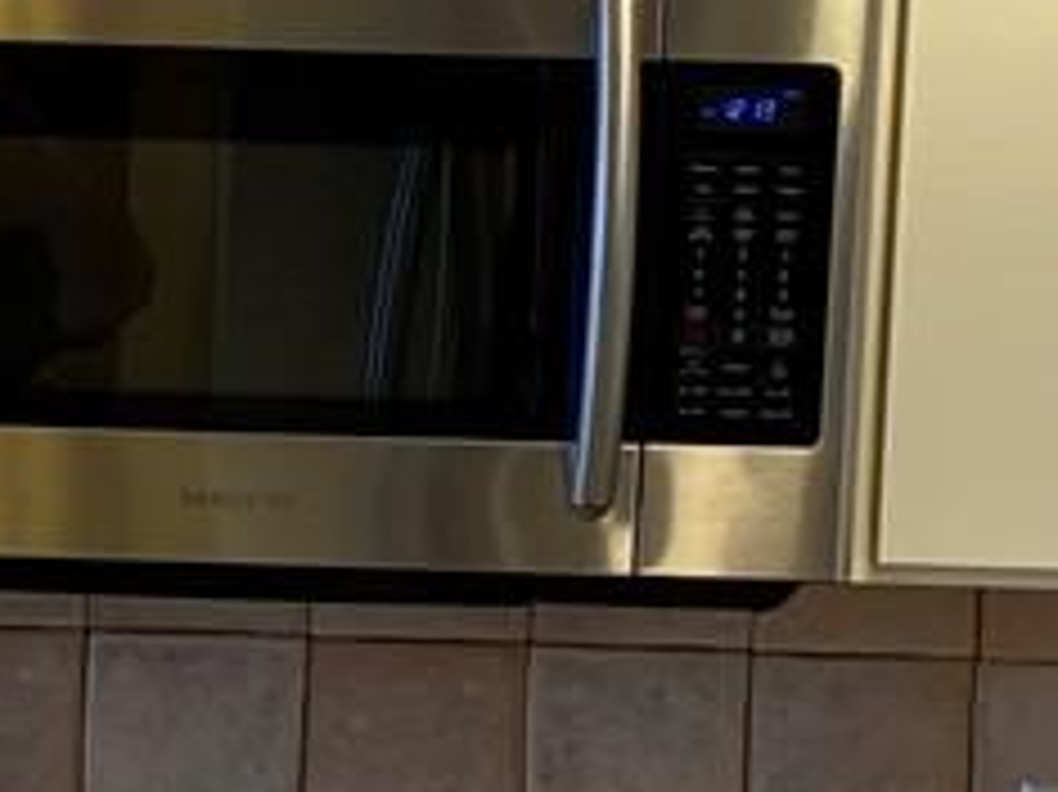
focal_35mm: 177
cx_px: -185
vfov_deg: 8.4
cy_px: 666
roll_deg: -1.9
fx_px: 5407
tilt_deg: -5.3
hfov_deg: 11.0
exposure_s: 1/60
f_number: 1.8
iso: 80
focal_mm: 4.25
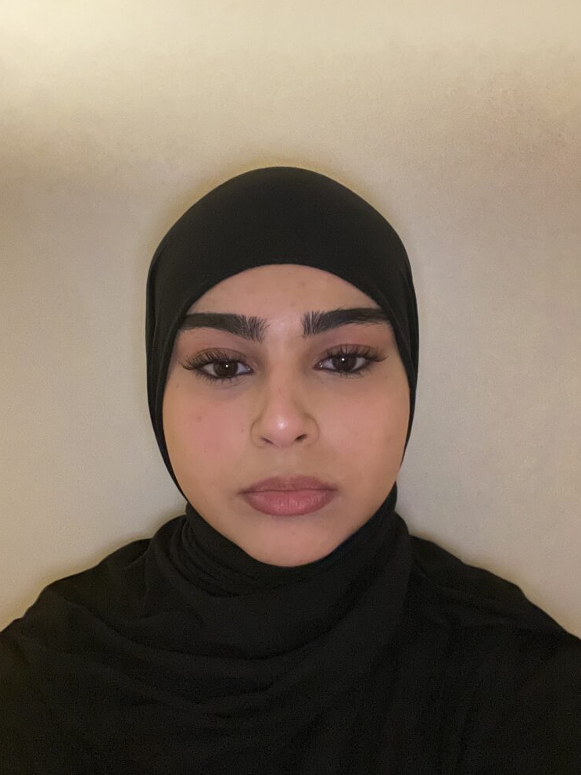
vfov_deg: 58.4
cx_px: 283
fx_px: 694
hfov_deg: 45.4
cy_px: 390
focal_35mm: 31
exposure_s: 1/14
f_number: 2.2
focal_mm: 2.71
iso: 1250
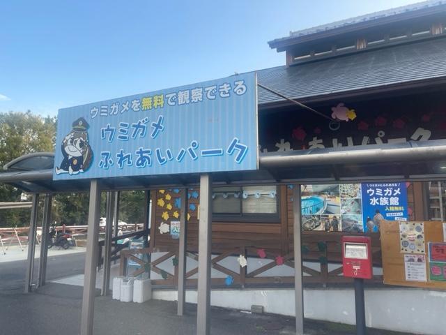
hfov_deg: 67.3
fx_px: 335
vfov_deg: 53.1
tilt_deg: +11.0
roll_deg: +0.0
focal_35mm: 26
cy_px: 168
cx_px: 223
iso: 32
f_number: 1.6
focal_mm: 5.1
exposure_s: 1/501
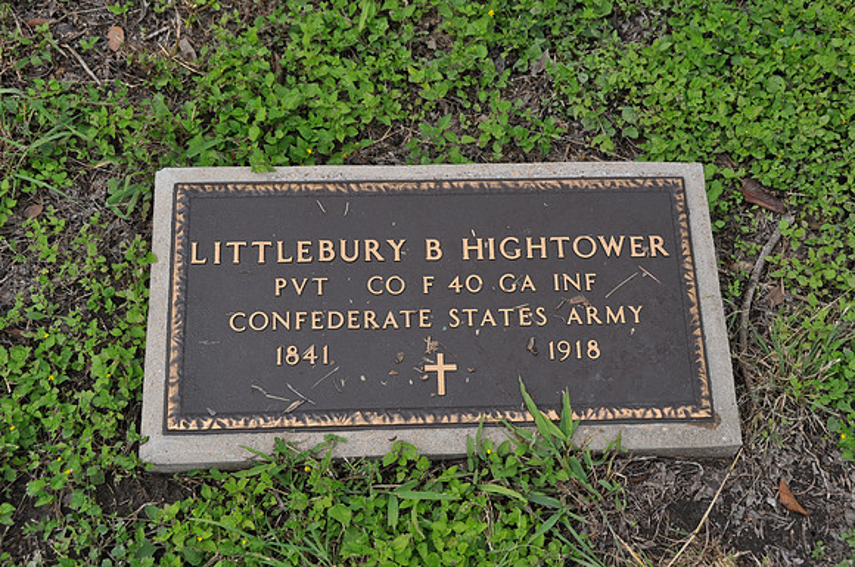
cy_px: 284
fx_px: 1138
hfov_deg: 41.2
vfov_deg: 28.0
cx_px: 428
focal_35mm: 48
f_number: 8
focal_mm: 32
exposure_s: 1/250
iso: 200
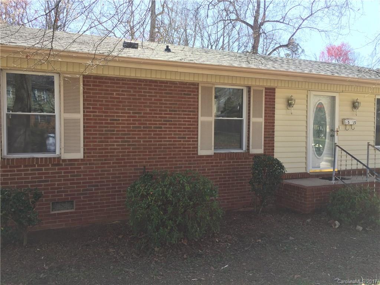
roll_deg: -0.7
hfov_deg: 61.7
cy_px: 142
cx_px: 190
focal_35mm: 29
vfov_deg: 48.2
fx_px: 318
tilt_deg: -3.3
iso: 32
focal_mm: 4.15
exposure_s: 1/338
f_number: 2.2
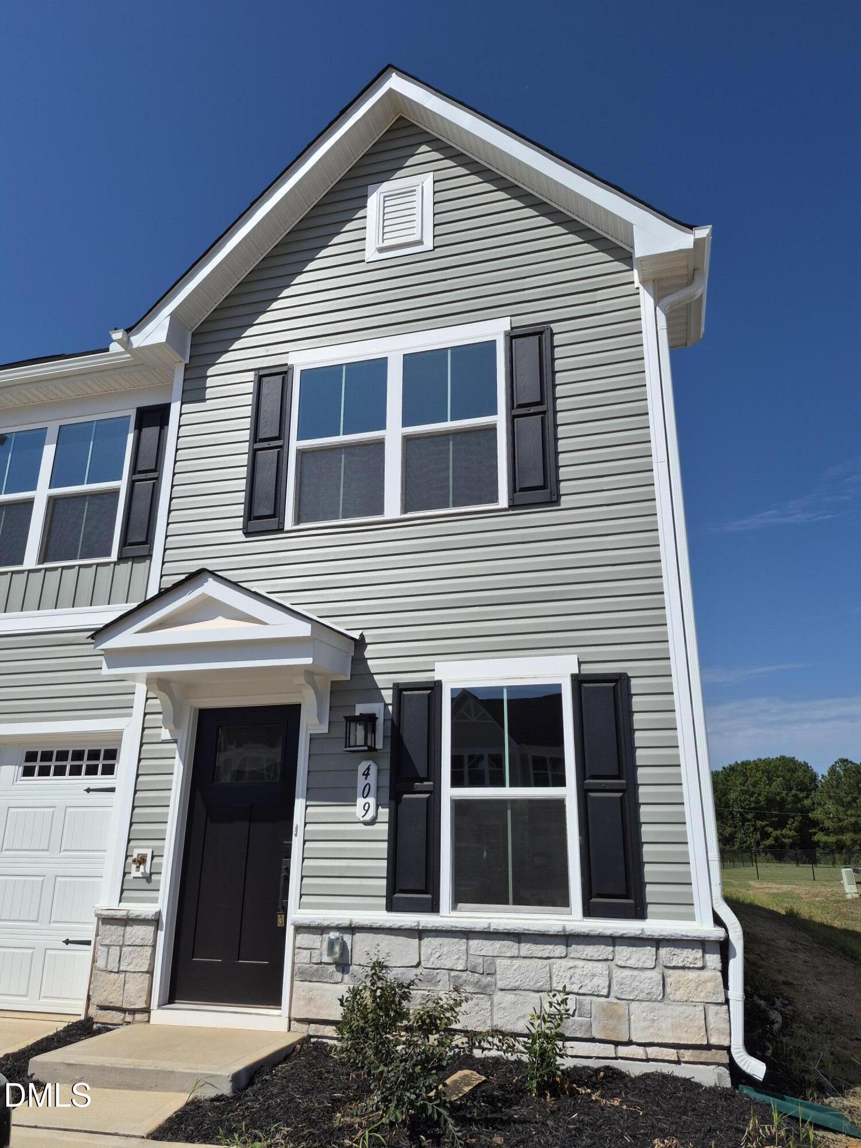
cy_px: 574
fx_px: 763
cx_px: 430
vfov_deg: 73.9
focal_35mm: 23
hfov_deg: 58.9
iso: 50
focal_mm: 5.4
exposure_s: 1/7696
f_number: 1.8
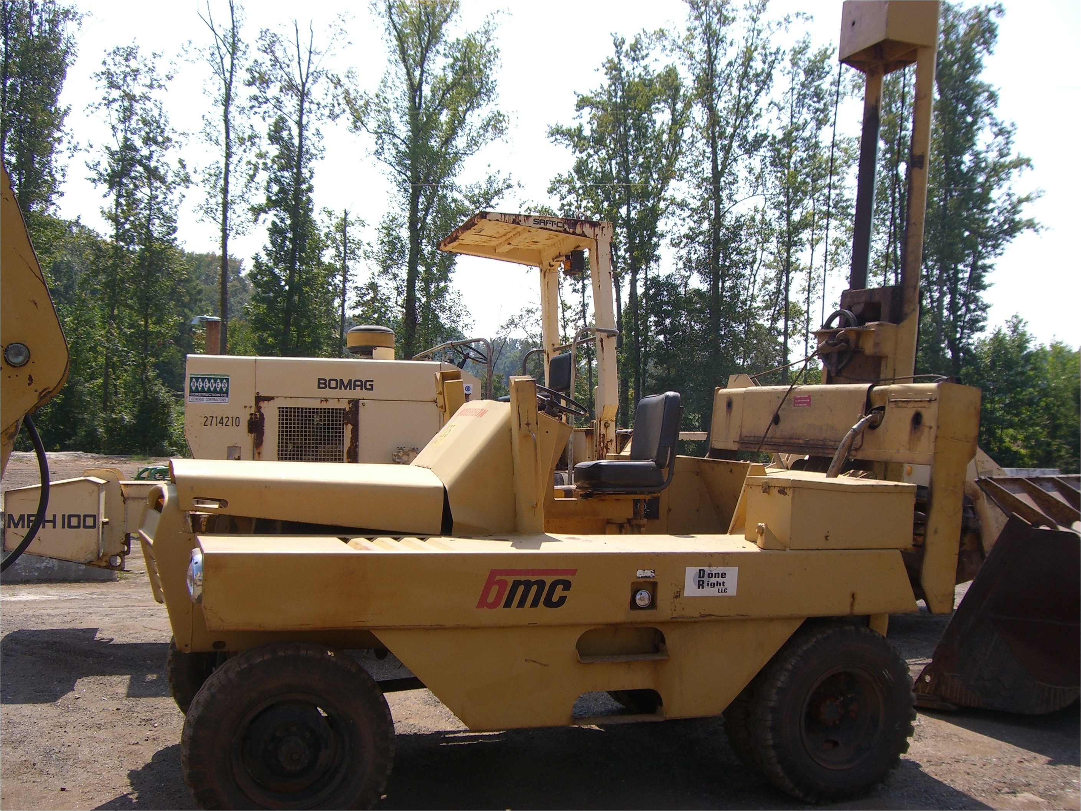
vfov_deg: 37.7
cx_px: 540
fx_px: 1187
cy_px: 406
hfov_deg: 49.0
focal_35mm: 38
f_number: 4.3
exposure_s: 1/500
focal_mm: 6.2
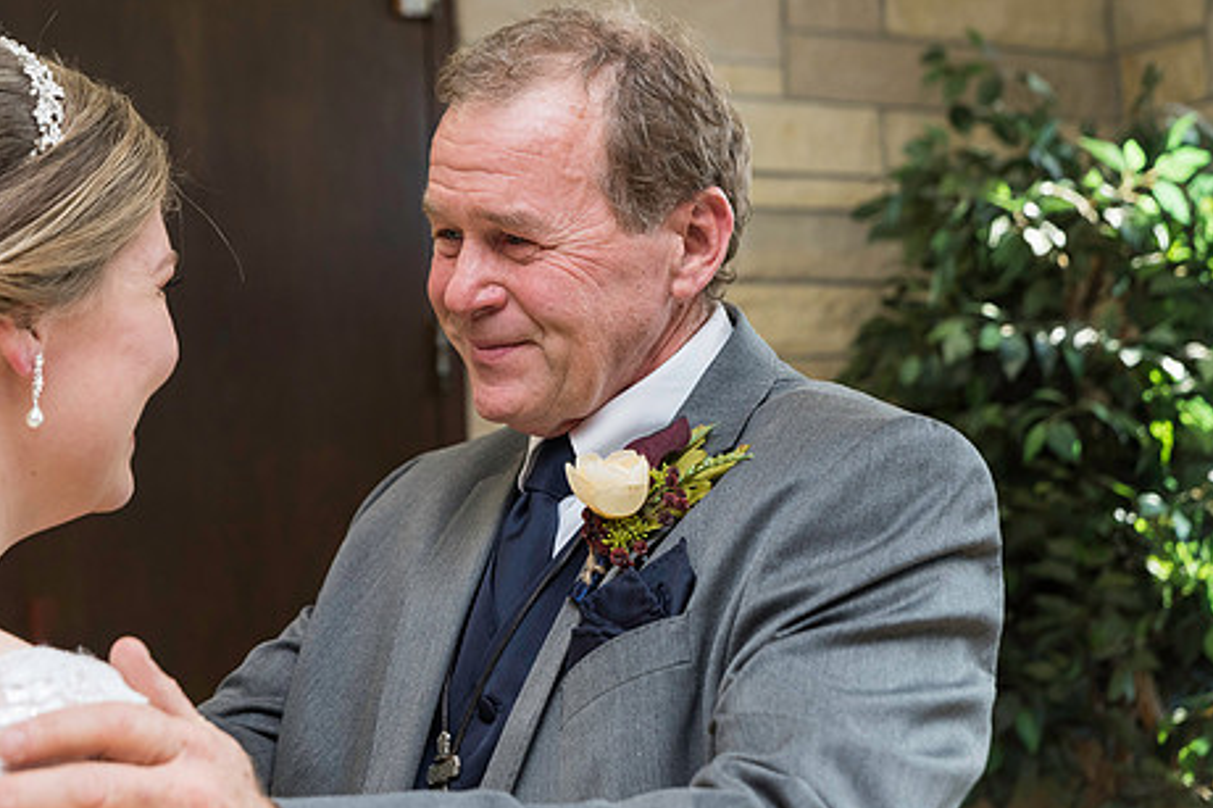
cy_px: 359
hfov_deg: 27.7
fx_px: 2459
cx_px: 508
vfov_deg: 18.7
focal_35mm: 73
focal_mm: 58
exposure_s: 1/200
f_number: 4.5
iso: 640
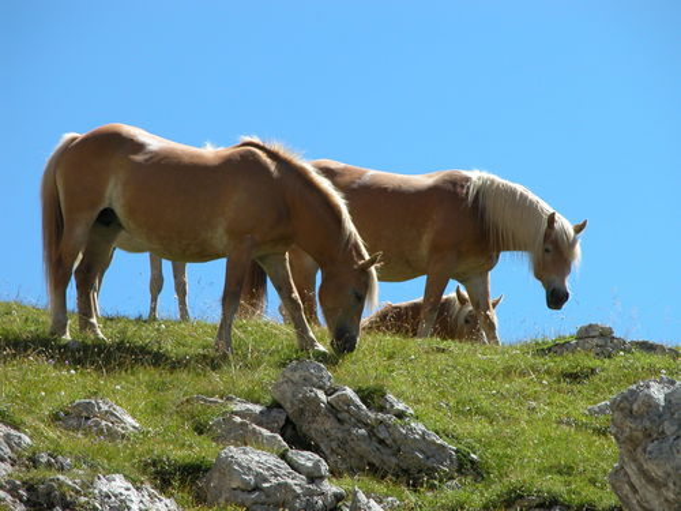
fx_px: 5508
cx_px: 340
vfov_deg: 5.3
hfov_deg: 7.1
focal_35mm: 280
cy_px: 256
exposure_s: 1/287
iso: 100
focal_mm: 71.2
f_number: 5.3
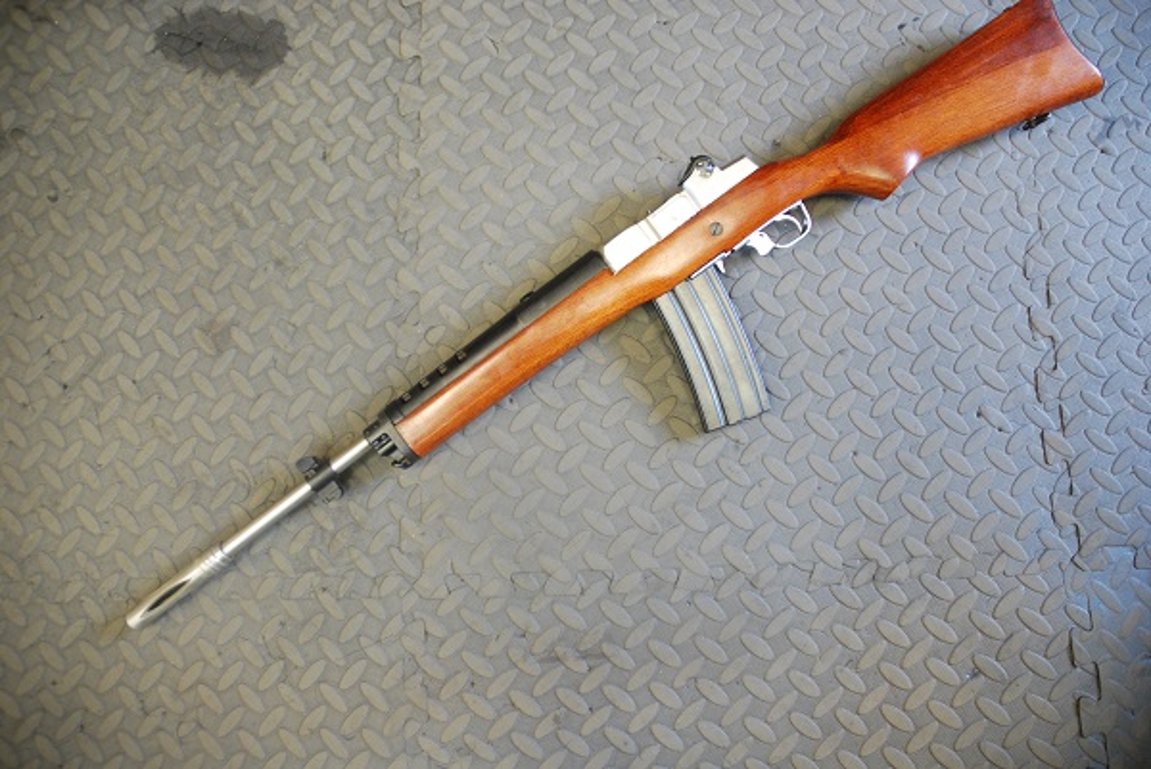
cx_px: 576
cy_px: 384
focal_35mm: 27
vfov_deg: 48.0
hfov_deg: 67.3
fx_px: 864
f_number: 3.5
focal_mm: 18
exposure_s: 1/30
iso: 640
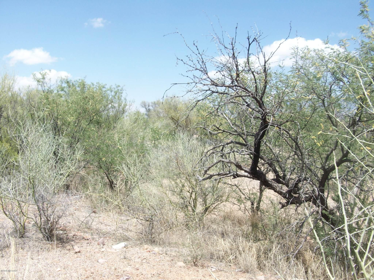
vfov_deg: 41.8
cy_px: 140
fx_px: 367
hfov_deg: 54.0
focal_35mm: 34
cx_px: 187
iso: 64
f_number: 5.5
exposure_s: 1/224
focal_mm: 5.7
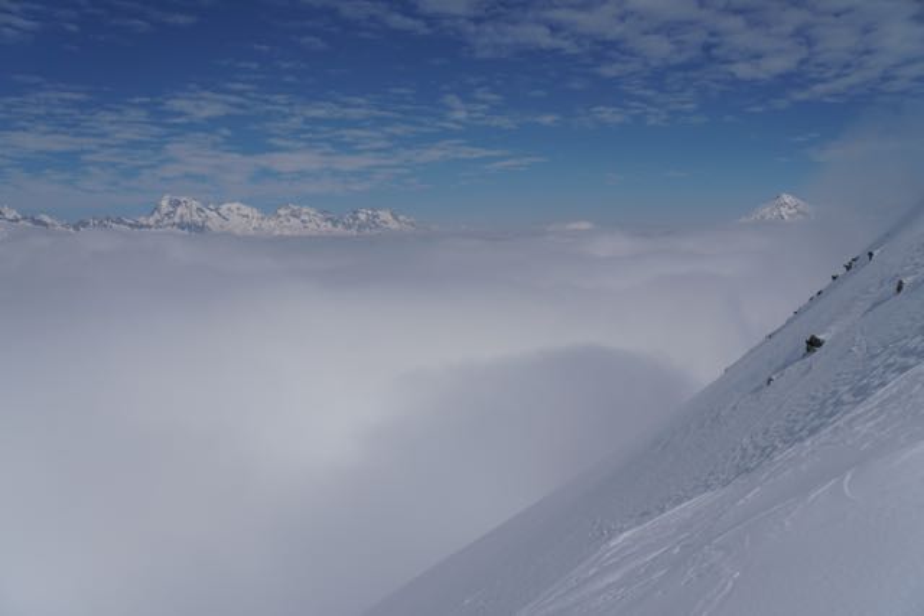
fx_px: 693
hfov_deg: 67.4
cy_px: 308
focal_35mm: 27
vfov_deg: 48.0
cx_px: 462
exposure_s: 1/3200
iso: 100
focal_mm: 18
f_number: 5.6
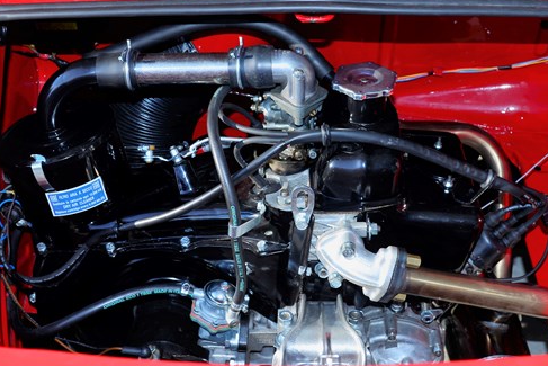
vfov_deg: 22.9
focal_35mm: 59
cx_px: 288
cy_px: 132
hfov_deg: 33.9
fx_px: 898
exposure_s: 1/200
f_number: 6.3
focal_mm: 30
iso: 100
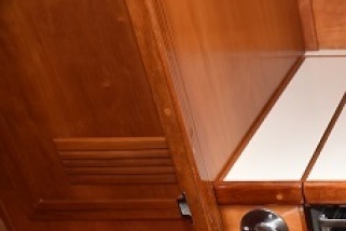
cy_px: 303
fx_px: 807
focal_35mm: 84
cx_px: 479
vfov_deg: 15.5
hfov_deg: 21.3
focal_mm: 30
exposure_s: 1/100
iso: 800
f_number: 5
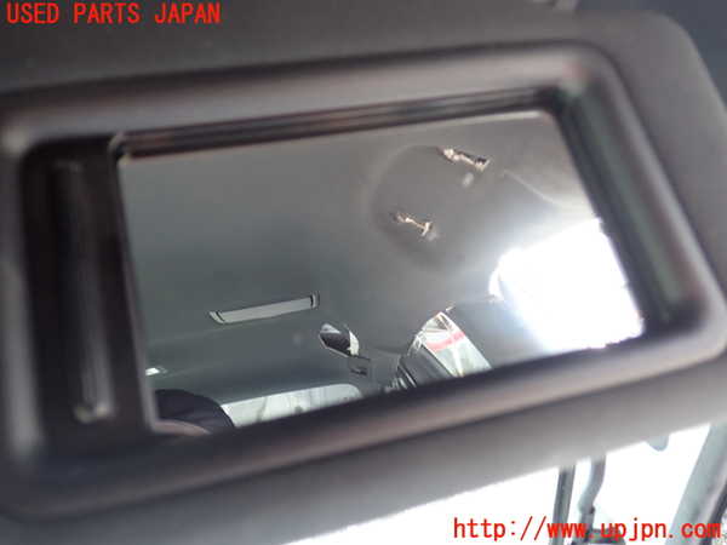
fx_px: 630
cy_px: 272
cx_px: 364
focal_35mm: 30
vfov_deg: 46.8
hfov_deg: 60.0
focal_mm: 5.4
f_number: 2.3
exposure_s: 1/40
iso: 200
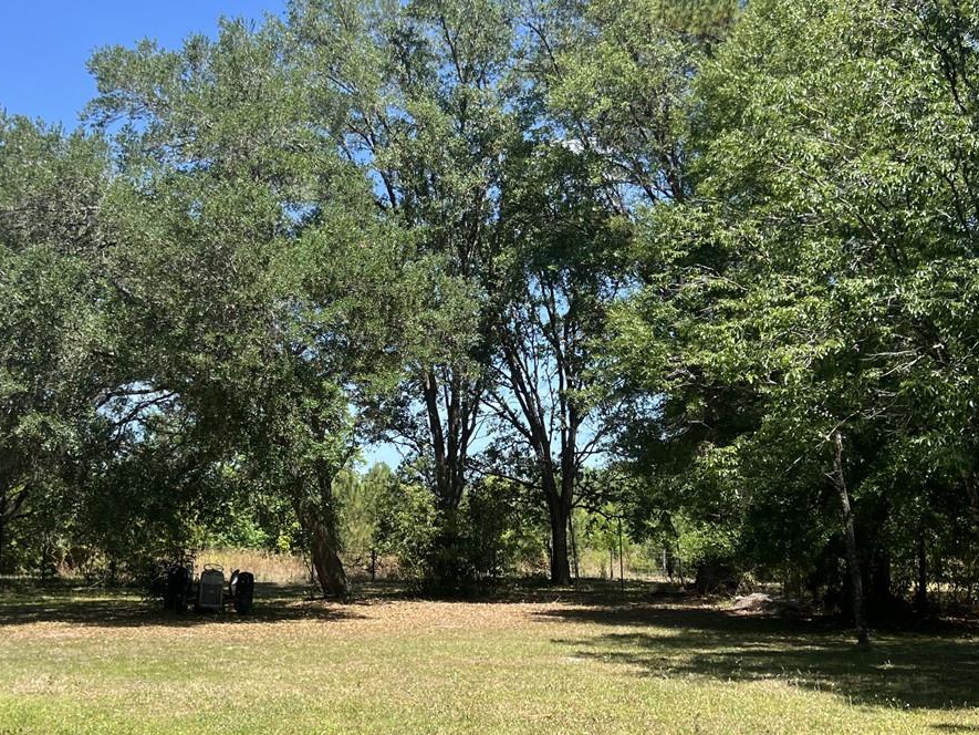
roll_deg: -0.1
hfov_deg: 40.1
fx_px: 1329
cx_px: 364
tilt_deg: +4.3
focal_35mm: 47
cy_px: 452
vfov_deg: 30.8
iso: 50
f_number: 1.5
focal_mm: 5.7
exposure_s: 1/2008
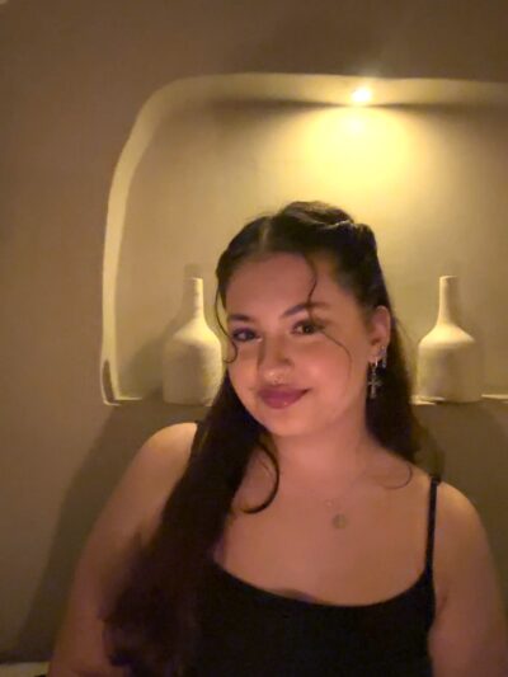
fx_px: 587
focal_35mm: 30
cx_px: 254
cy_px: 338
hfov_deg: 46.8
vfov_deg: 60.0
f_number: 1.9
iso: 2000
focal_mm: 2.69
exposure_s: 1/17
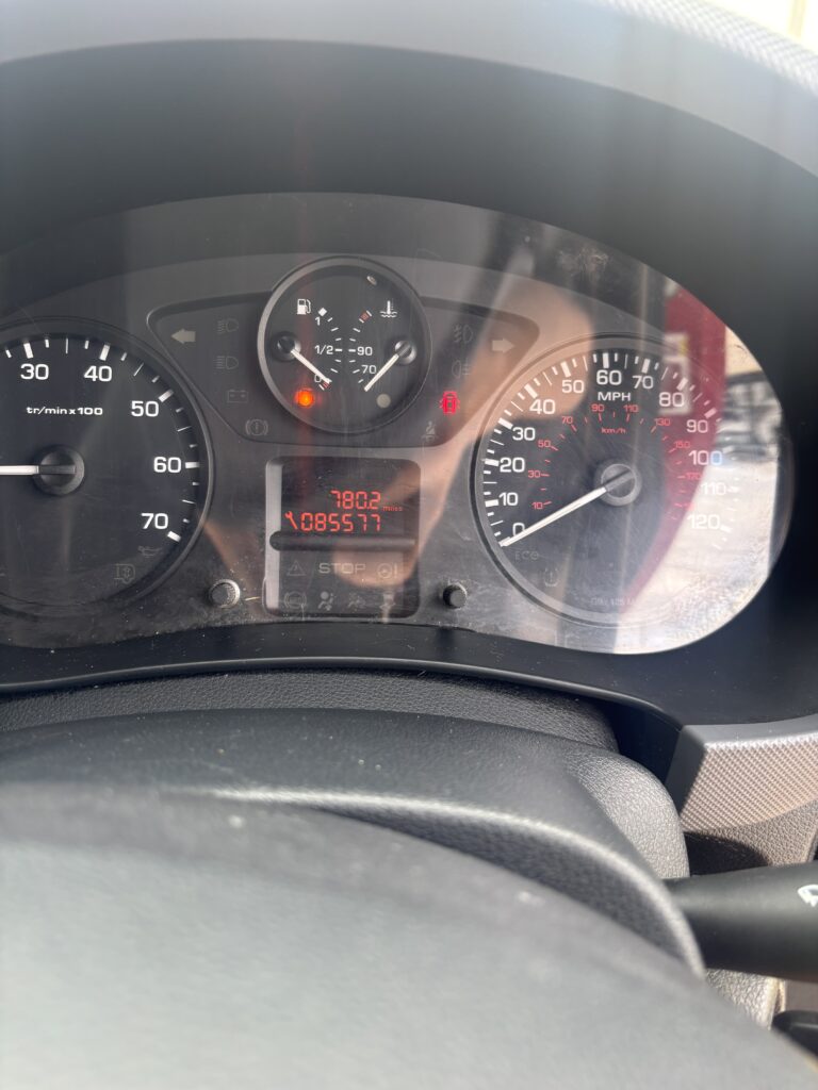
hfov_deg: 53.1
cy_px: 545
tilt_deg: -26.4
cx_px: 409
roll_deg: -1.9
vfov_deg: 67.3
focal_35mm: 26
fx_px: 819
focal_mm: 5.96
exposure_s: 1/121
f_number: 1.6
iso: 64
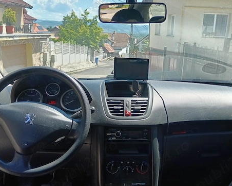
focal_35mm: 35
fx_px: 240
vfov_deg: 42.2
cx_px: 120
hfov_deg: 51.6
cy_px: 93
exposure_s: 1/212
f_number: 1.9
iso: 100
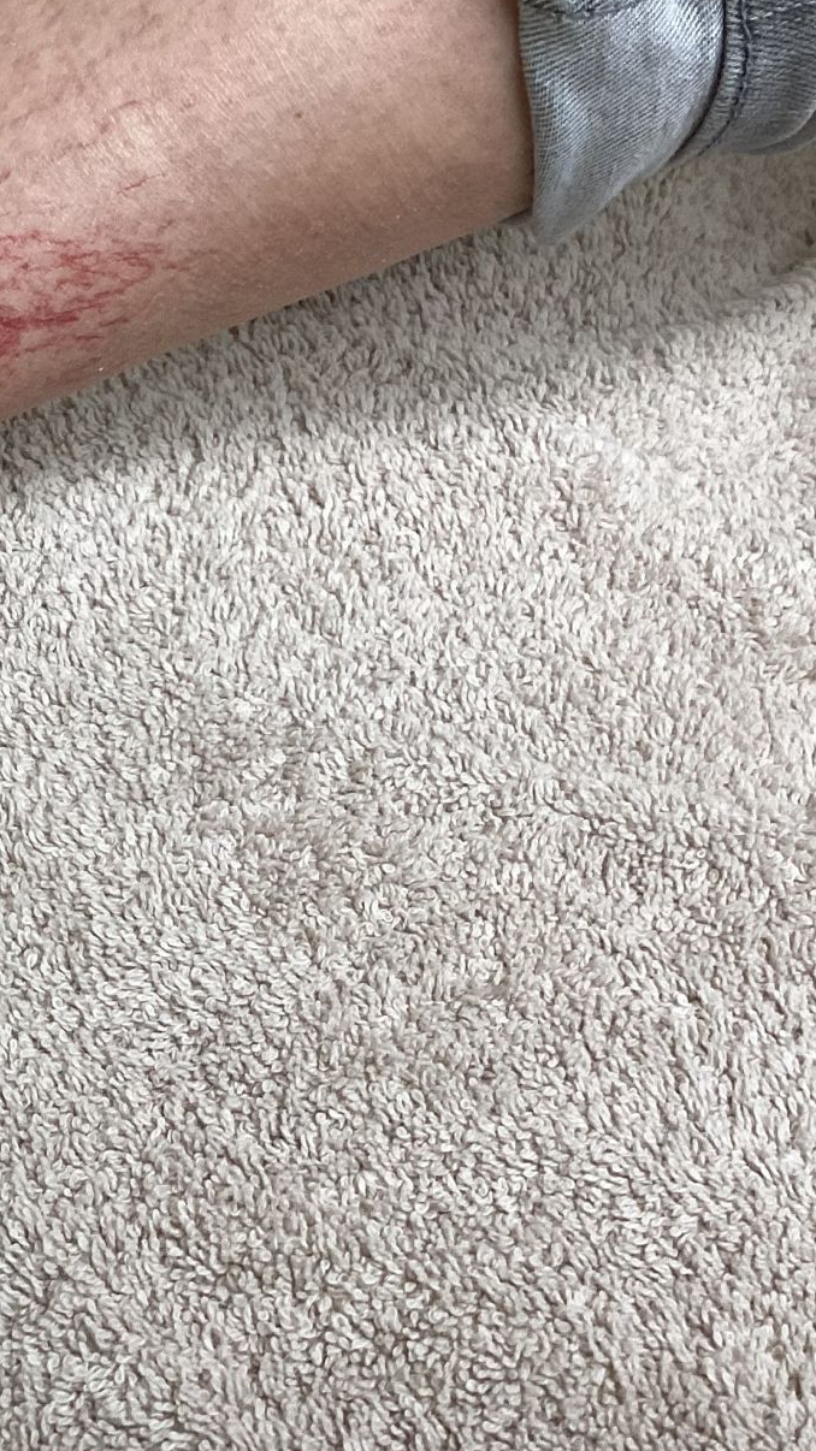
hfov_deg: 20.4
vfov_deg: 37.2
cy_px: 656
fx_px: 2155
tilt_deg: -49.5
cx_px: -100
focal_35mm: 56
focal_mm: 3.3
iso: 80
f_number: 2.4
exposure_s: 1/120
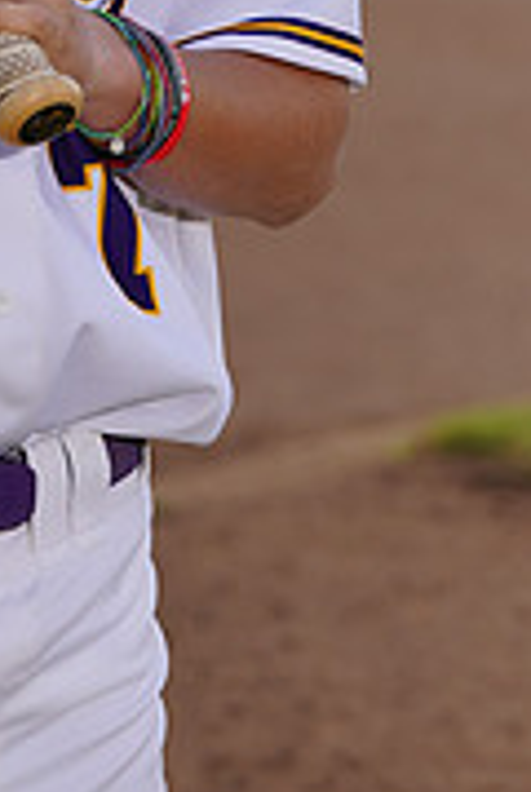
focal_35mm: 599
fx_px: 13201
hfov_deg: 2.3
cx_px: -144
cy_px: -341
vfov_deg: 3.4
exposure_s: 1/250
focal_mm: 185
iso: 100
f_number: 8
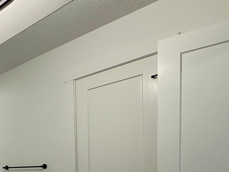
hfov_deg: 37.5
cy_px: 183
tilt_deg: -3.0
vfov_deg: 32.9
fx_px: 258
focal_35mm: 39
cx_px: -39
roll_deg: +3.1
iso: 100
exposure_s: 1/120
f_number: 2.2
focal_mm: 2.22
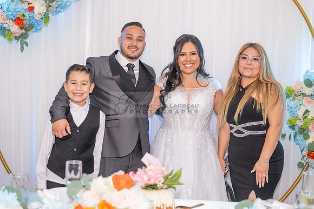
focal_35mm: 55
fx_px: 480
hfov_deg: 36.2
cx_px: 157
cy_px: 104
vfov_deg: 24.6
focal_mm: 55
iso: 1000
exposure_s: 1/200
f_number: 4.5
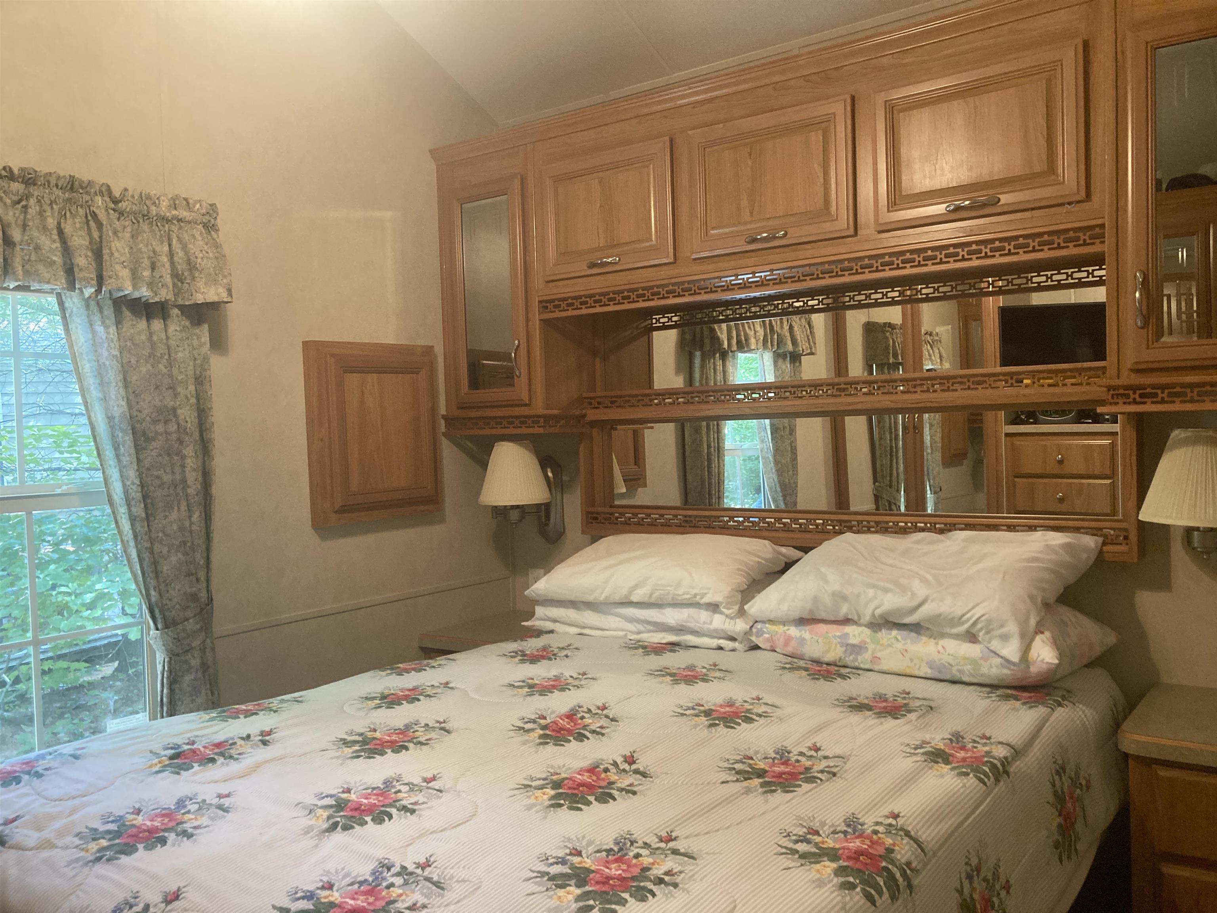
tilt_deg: -1.3
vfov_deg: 49.7
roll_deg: +1.5
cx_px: 608
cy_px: 456
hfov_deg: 63.4
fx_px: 984
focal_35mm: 28
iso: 250
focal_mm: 3.99
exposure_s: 1/60
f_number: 1.8
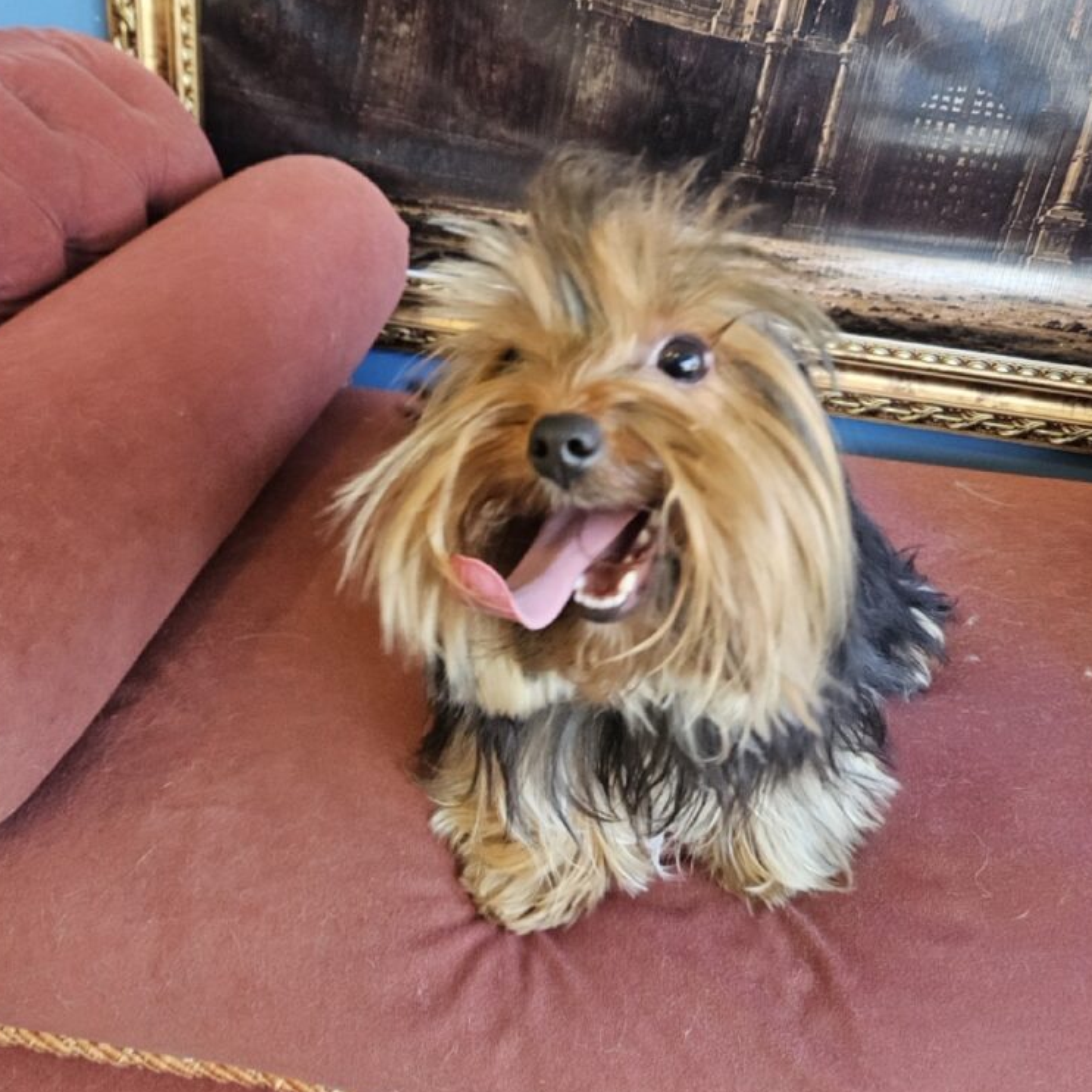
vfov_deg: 56.7
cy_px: 419
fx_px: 999
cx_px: 545
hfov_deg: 57.3
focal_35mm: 28
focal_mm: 5.4
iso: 640
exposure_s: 1/240
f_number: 1.8
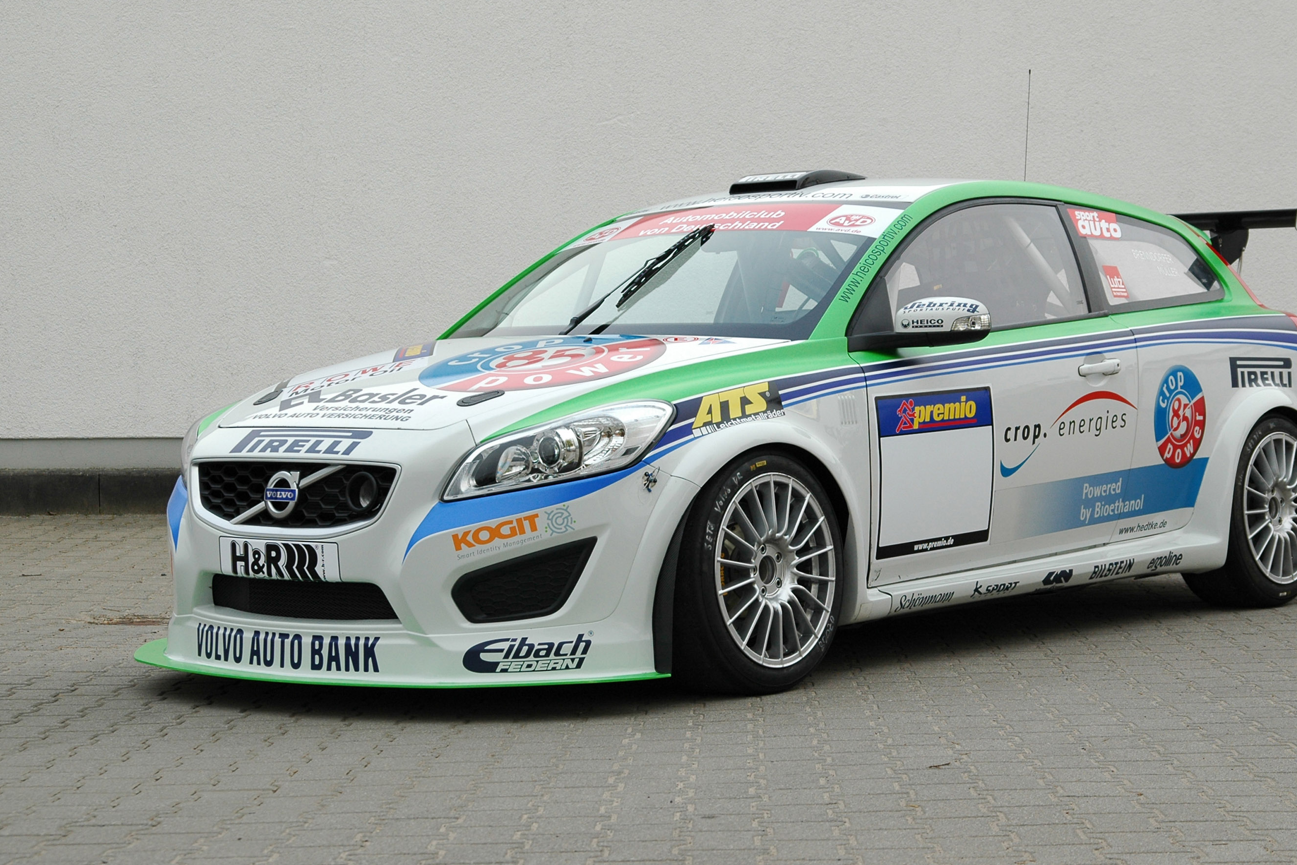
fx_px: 2758
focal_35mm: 77
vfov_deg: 17.8
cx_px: 731
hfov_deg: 26.4
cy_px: 402
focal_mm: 45
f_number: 5.6
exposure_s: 1/125
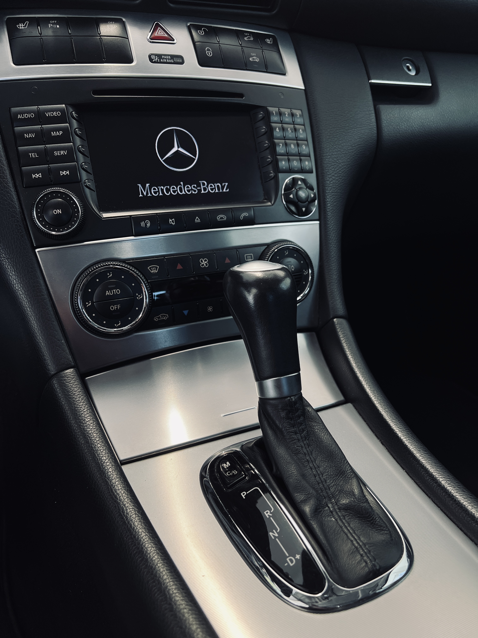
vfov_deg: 67.3
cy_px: 319
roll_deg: +1.2
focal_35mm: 26
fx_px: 479
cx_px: 239
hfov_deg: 53.1
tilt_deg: -20.8
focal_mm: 5.7
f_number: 1.5
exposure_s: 1/100
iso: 125
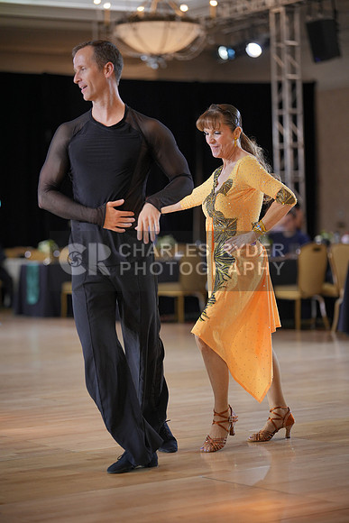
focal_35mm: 96
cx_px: 174
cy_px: 262
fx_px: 1395
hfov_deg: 14.3
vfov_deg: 21.2
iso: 800
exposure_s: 1/500
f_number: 2
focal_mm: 96
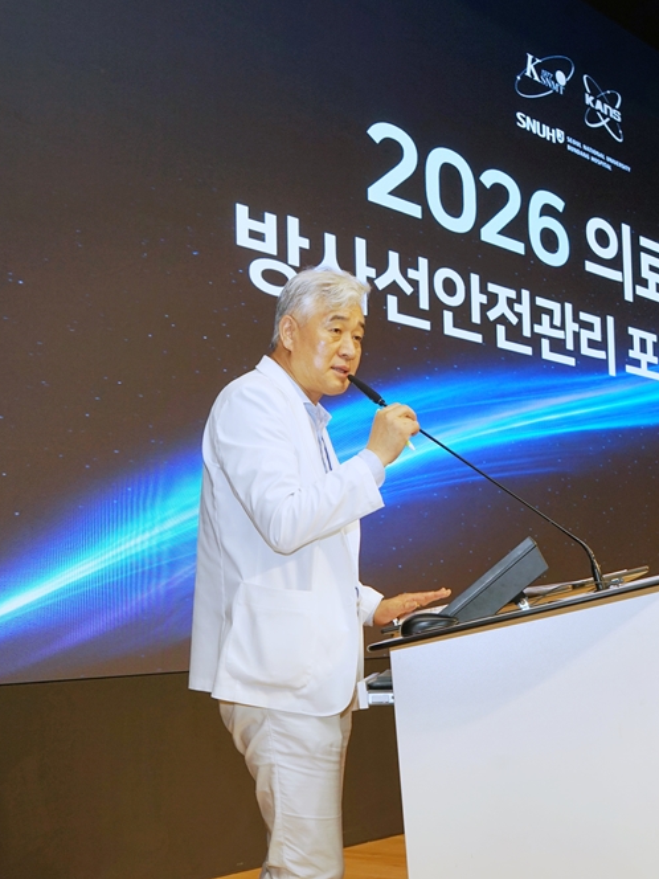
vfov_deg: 34.9
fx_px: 1396
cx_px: 417
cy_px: 439
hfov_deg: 26.5
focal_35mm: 55
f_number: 7.1
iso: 400
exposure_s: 1/100
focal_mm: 38
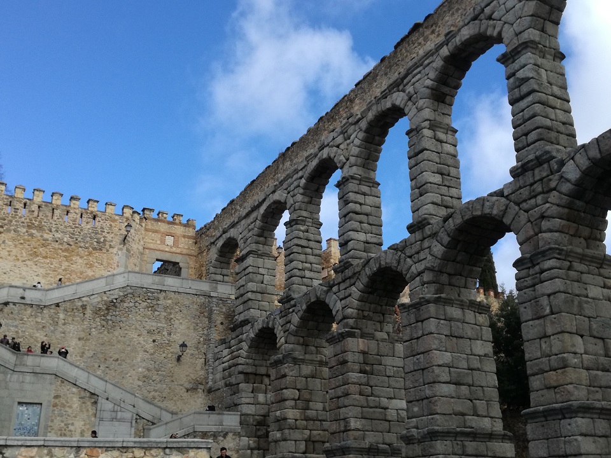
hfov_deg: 49.0
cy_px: 229
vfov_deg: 37.7
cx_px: 306
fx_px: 671
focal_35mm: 38
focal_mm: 3.79
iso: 50
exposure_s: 1/698
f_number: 2
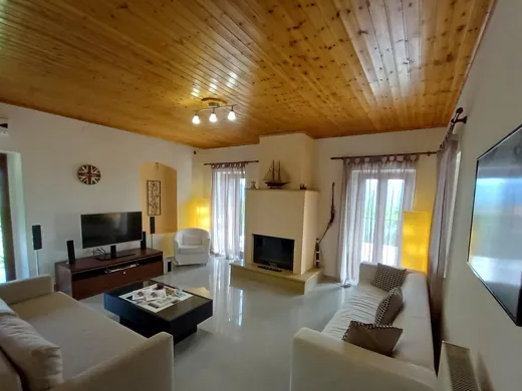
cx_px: 273
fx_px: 226
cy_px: 216
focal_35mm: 15
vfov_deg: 81.5
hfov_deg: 98.1
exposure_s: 1/50
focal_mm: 1.13
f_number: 2.2
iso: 200
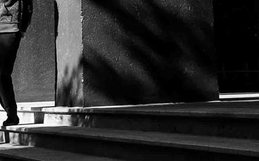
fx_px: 783
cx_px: -6
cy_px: -5
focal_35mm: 111
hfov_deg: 18.3
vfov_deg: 11.6
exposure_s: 1/160
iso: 450
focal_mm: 50
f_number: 11
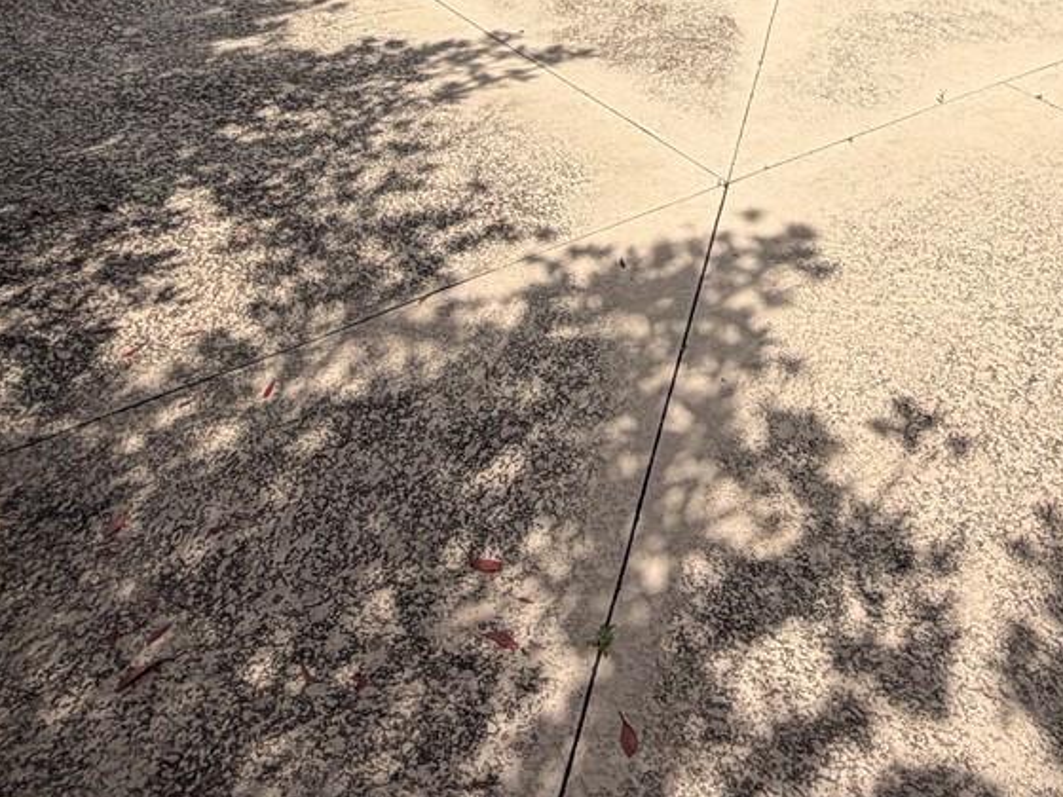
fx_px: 1228
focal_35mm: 40
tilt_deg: -13.9
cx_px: 812
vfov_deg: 31.1
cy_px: -123
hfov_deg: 45.0
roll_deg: -2.6
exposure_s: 1/1431
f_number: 2.2
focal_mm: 2.22
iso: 20
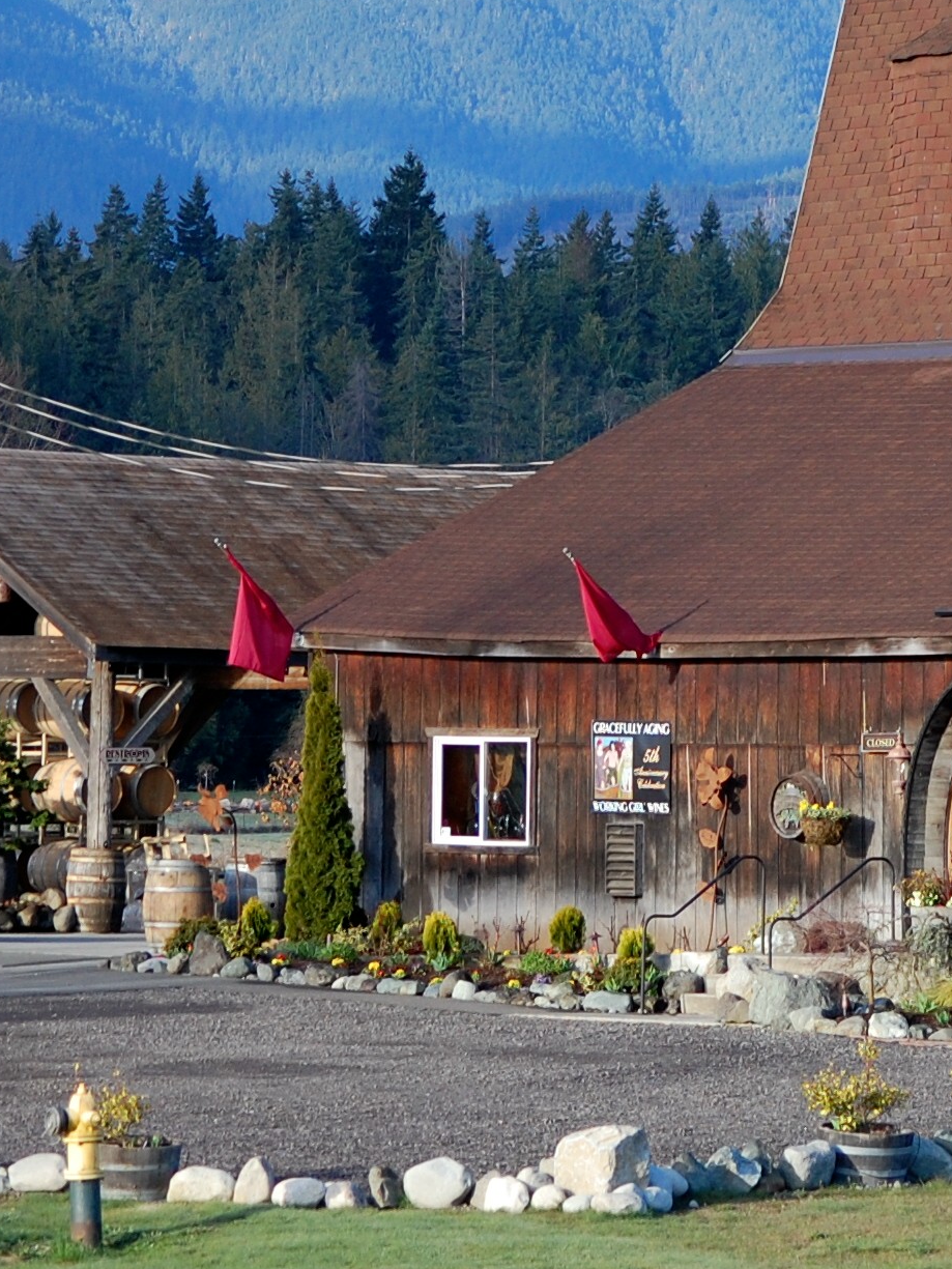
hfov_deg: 5.2
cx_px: 1198
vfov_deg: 7.0
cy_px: 259
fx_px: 10376
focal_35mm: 283
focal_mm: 80
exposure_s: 1/500
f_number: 5.6
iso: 320
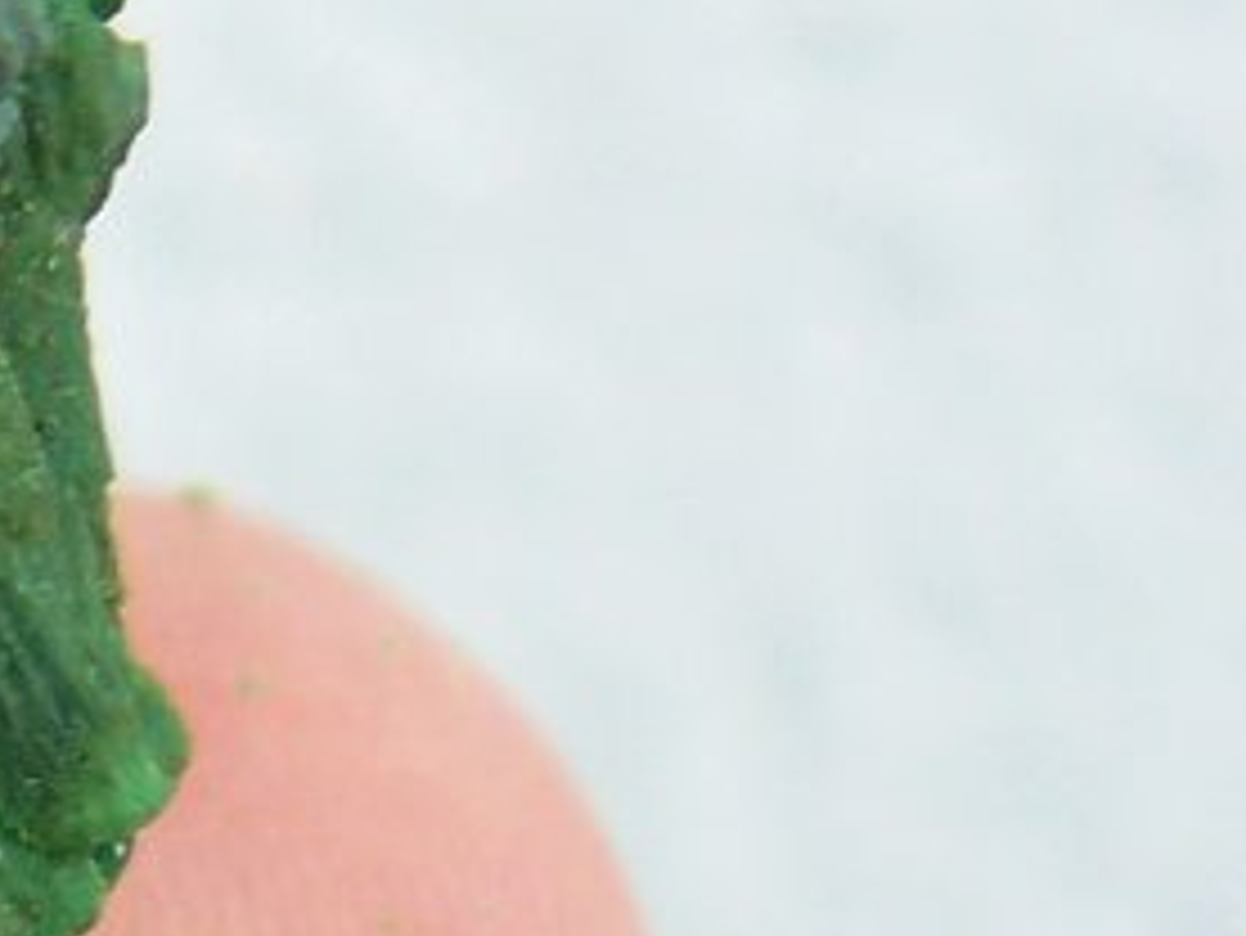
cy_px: 1080
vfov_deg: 7.1
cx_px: -2213
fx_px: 7490
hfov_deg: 8.3
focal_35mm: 208
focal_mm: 6
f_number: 3.2
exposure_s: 1/125
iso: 100
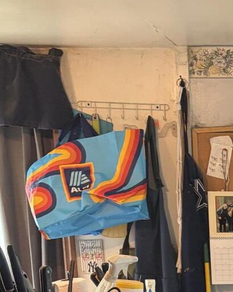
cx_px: 354
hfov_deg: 14.5
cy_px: 437
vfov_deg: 17.4
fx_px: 854
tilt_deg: -15.3
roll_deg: +0.5
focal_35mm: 99
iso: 160
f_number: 1.6
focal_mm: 5.96
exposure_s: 1/60
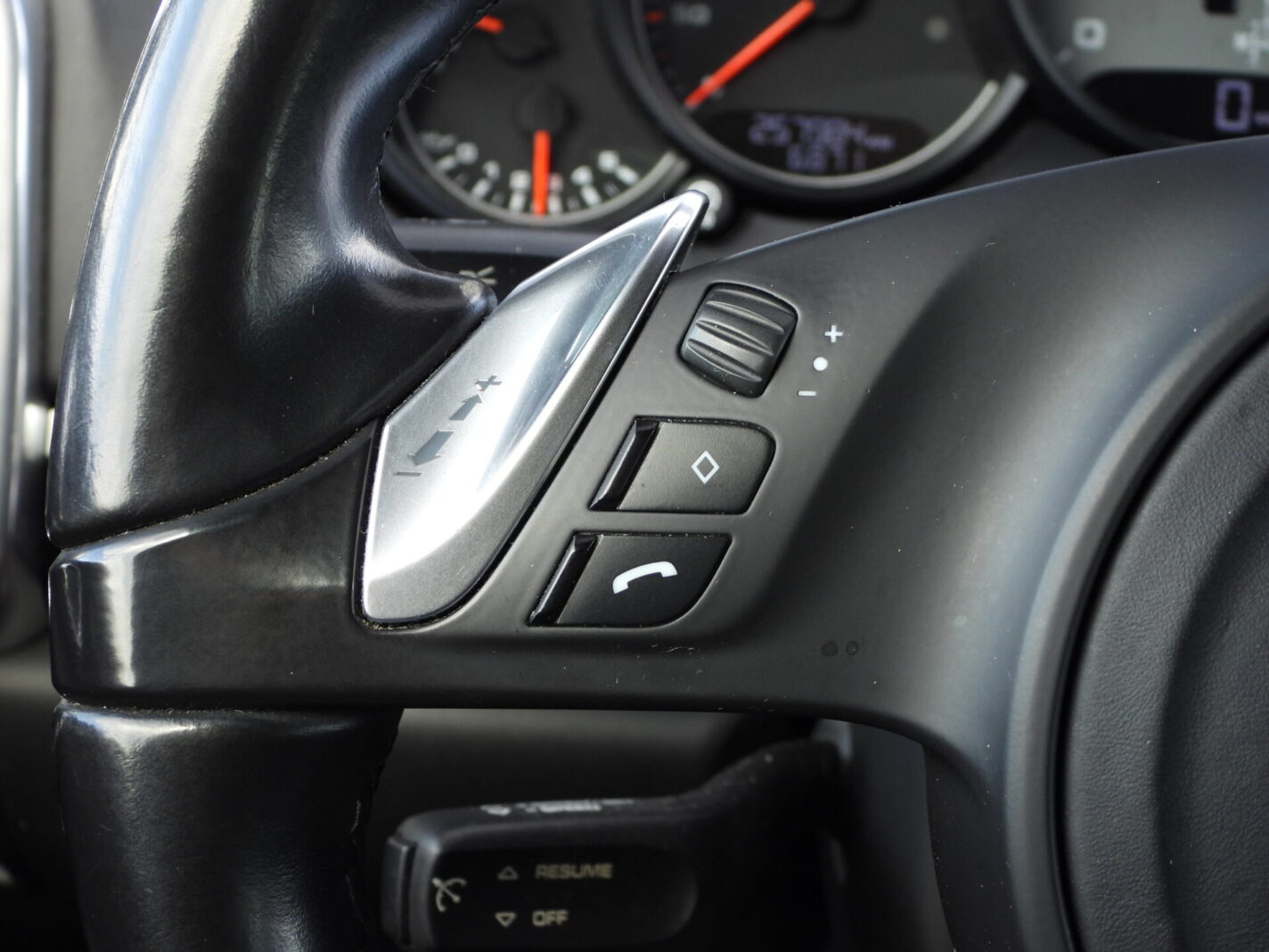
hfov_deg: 29.8
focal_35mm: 65
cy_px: 476
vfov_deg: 22.6
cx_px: 634
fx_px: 2383
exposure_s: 1/30
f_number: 3.5
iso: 180
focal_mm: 11.7
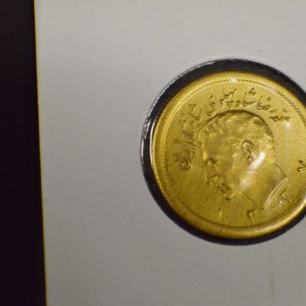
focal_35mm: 117
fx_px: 1167
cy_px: 153
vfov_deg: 14.9
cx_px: 221
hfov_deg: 14.9
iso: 3200
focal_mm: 55
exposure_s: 1/200
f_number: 5.6
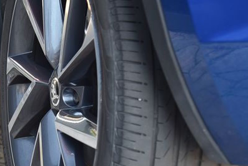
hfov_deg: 15.7
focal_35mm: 129
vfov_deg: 10.6
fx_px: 889
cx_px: 34
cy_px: 84
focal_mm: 50
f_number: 4
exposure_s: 1/60
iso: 500
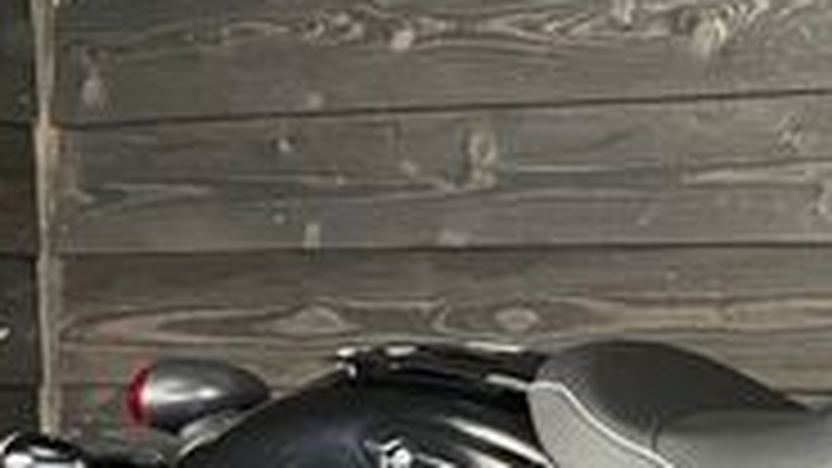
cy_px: 477
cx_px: 1381
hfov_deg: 18.3
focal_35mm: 98
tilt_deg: -2.5
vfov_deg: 12.2
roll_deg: +0.5
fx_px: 2162
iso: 320
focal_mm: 4.2
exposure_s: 1/50
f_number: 1.6
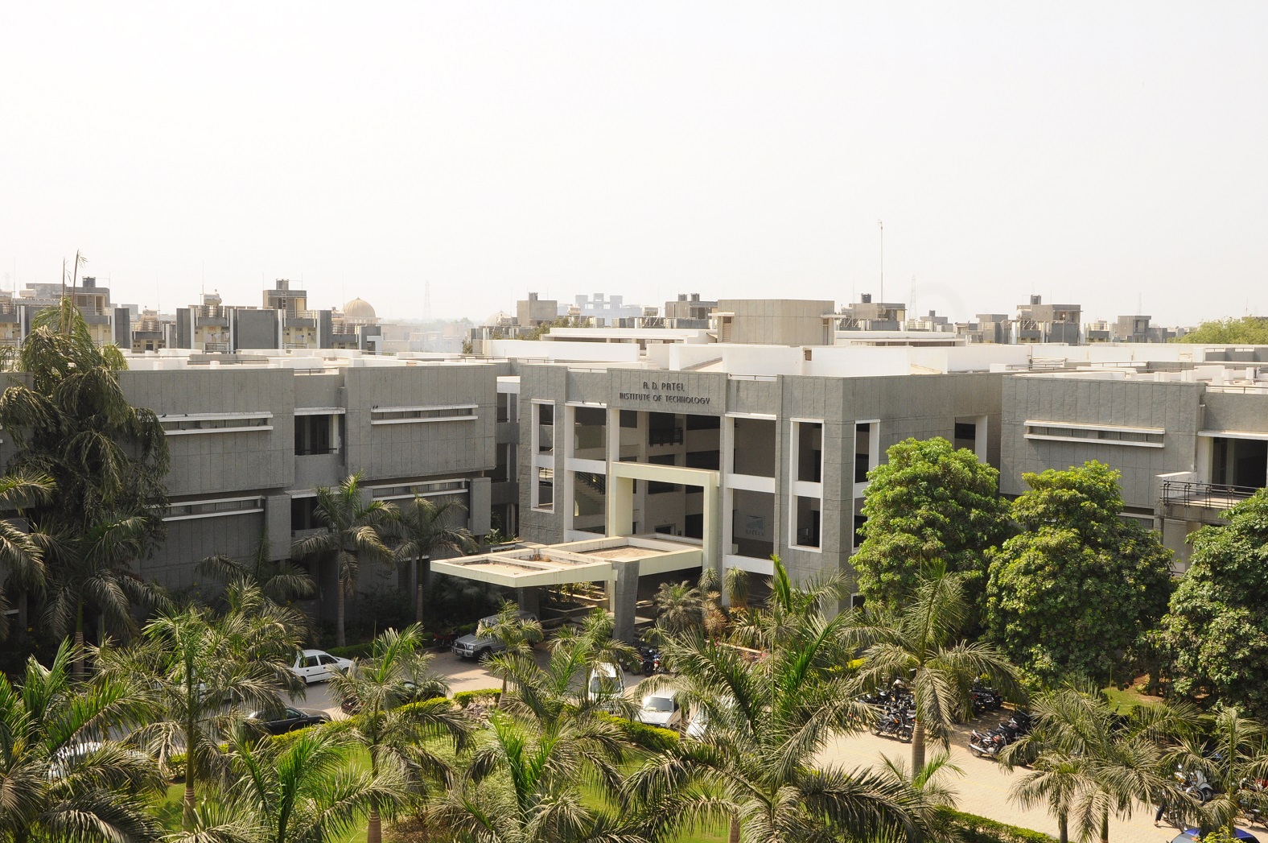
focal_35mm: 42
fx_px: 1478
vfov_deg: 31.8
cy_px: 422
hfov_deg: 46.4
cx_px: 634
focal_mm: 28
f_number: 11
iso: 500
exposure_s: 1/320
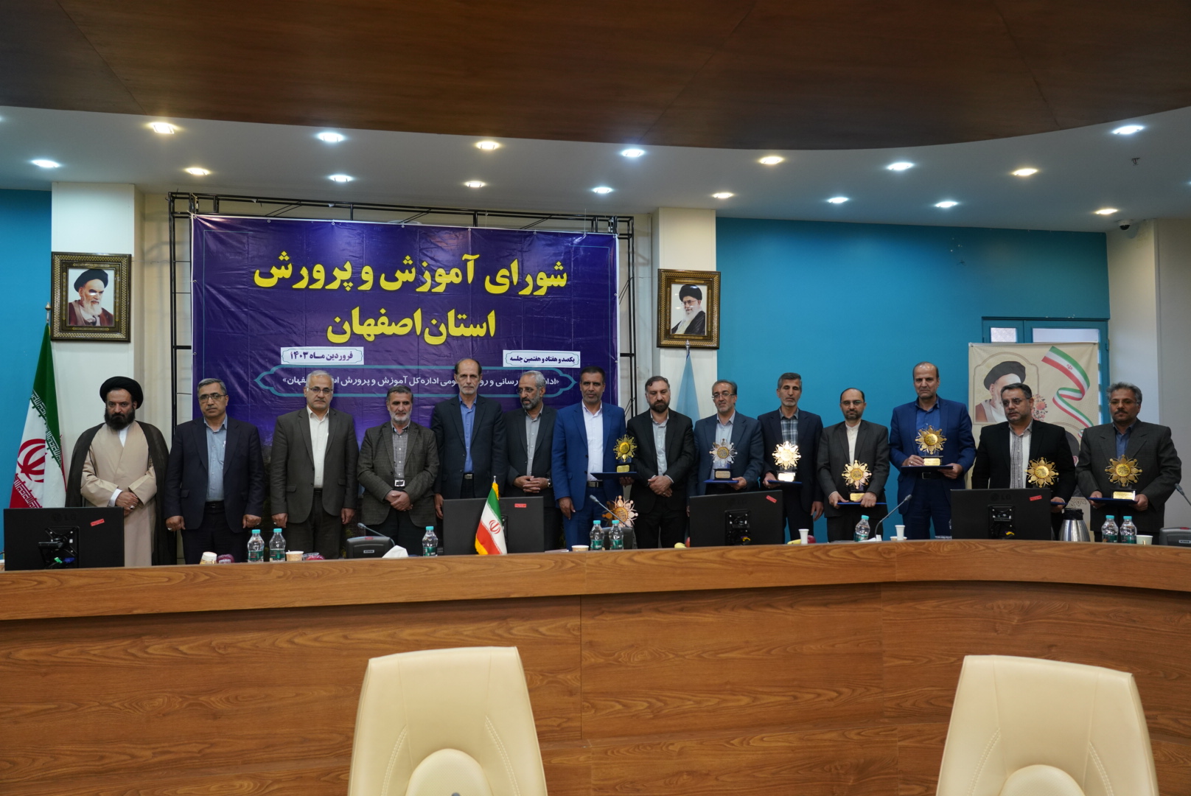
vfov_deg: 48.0
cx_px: 596
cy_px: 398
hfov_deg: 67.3
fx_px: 894
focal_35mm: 27
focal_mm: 27
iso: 1600
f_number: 5
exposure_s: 1/50
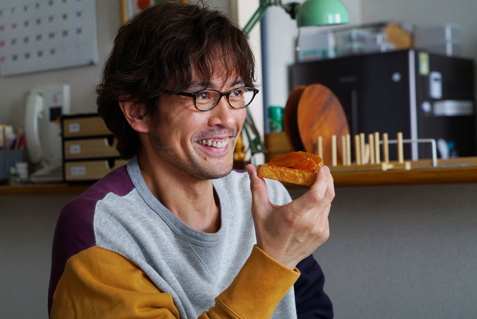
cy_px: 160
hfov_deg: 24.7
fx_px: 1087
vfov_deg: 16.7
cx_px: 238
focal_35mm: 82
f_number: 5.6
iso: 1000
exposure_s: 1/60
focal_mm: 82
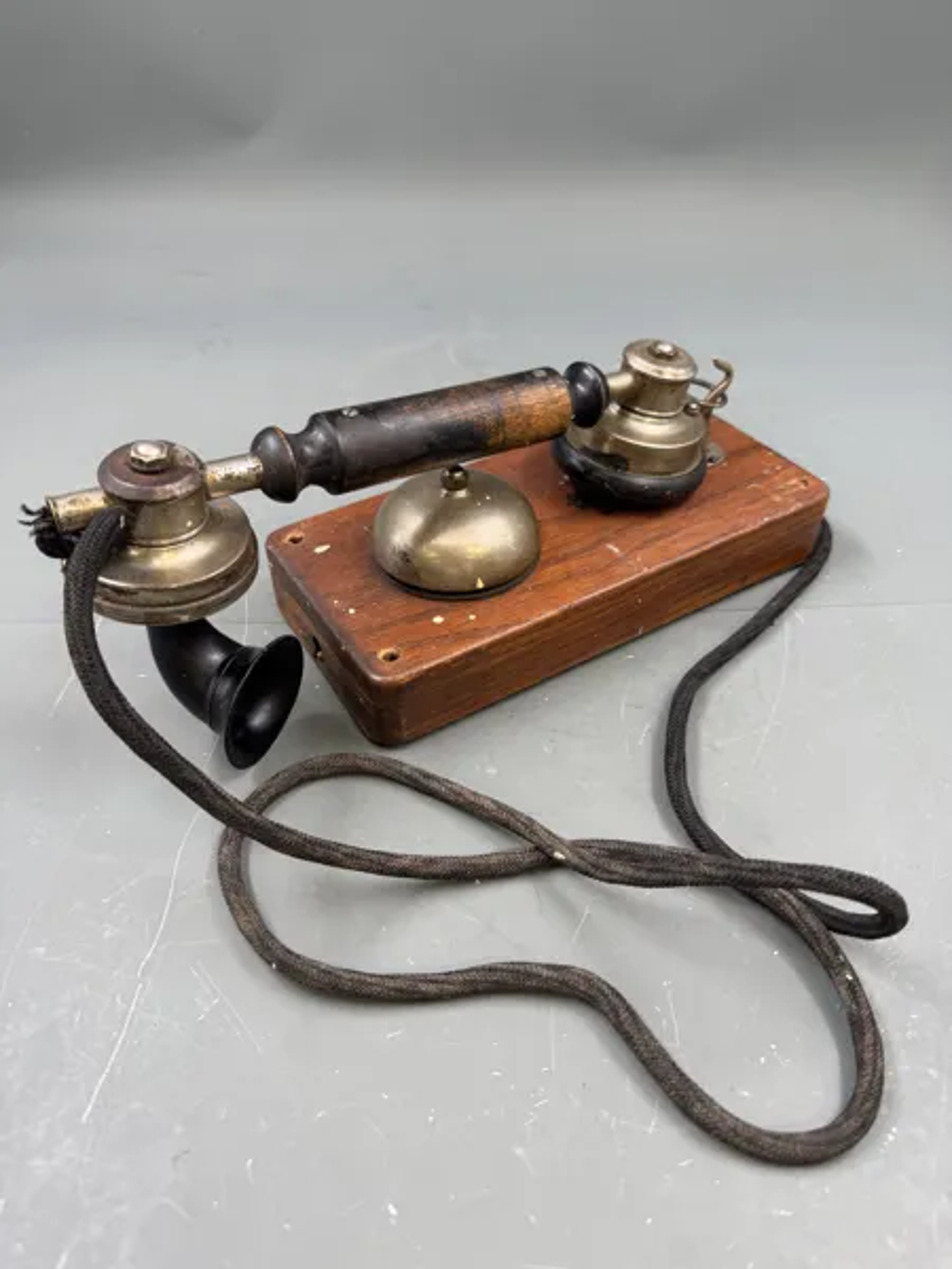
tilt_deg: -42.3
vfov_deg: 71.6
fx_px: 880
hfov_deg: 56.8
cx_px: 476
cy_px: 634
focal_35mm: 24
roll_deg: +0.4
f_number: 1.78
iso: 64
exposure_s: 1/100
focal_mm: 6.76
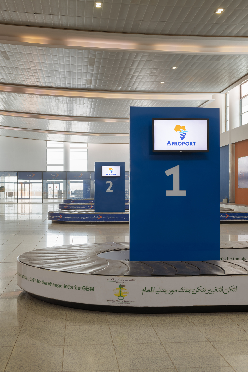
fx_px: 496
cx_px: 124
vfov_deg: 41.1
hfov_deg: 28.1
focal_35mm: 48
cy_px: 186
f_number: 8
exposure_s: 1/2
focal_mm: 48
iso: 64
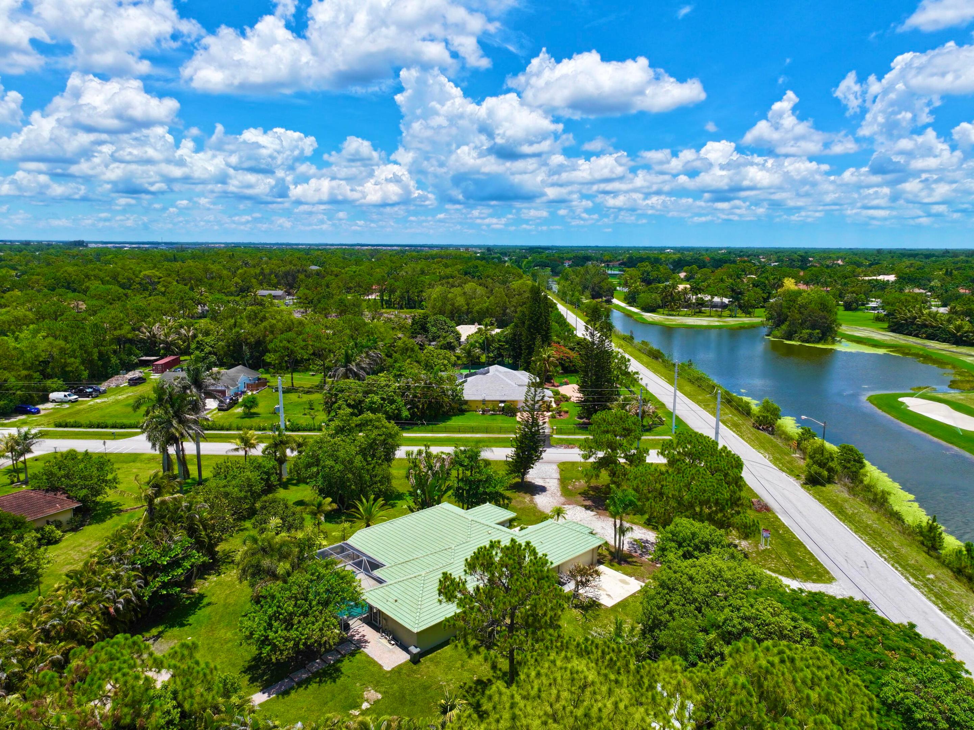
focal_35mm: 24
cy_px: 365
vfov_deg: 56.8
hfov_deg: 71.6
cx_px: 487
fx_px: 675
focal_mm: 12.29
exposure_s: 1/2000
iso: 100
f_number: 2.8
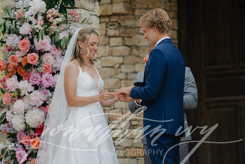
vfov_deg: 6.9
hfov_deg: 10.3
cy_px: 82
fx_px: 1361
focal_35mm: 200
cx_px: 122
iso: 200
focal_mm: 200
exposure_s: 1/800
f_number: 2.8
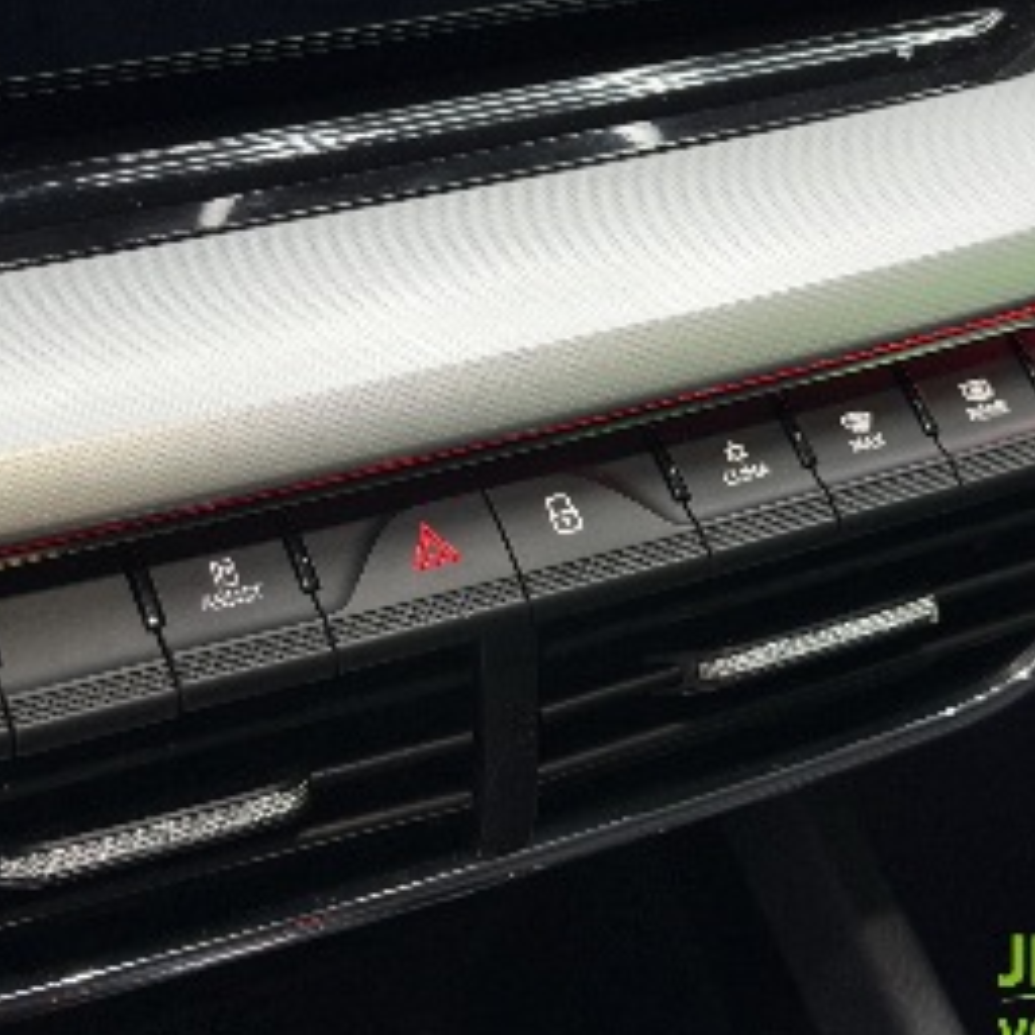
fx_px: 2334
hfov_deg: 25.0
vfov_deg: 25.0
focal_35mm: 69
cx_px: 469
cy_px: 457
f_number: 1.78
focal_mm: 6.76
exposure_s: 1/50
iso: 200
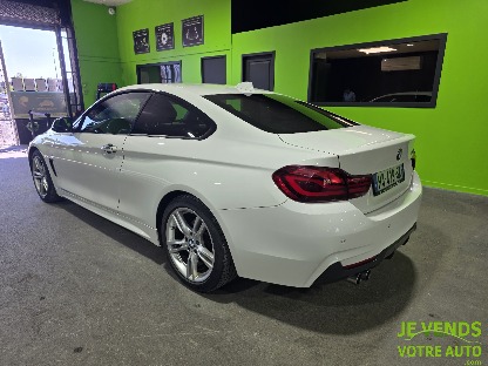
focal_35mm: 23
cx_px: 244
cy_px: 183
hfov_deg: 73.9
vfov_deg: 58.9
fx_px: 324
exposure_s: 1/180
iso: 40
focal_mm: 6.25
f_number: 1.7
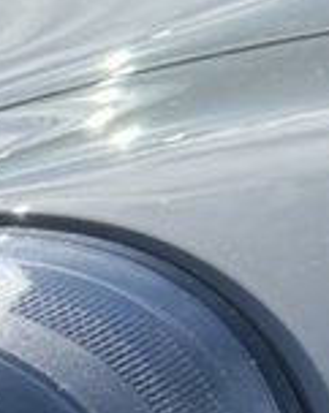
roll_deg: -2.3
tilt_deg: -22.7
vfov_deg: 11.7
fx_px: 1929
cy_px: 609
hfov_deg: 8.8
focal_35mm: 158
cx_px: -457
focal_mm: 6.76
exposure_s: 1/4310
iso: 80
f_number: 1.78
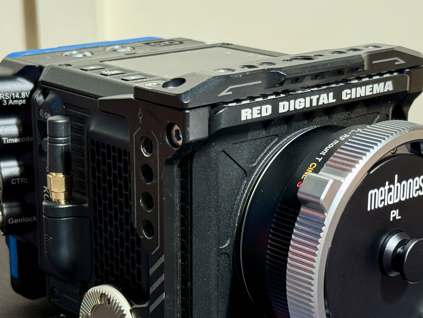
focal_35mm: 85
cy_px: 196
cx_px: 238
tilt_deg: -17.8
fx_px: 1039
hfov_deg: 23.0
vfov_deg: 17.3
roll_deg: -0.6
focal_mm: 6.76
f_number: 1.78
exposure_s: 1/100
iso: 64
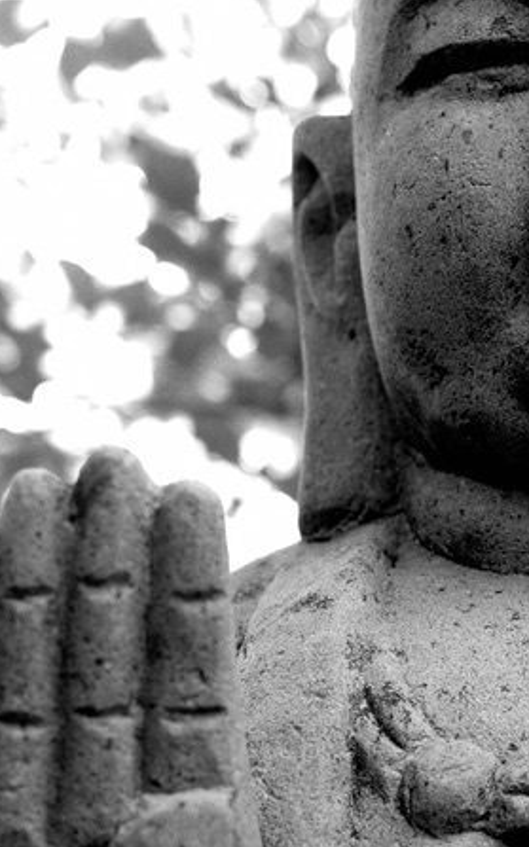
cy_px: 438
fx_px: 2286
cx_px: 461
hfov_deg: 13.1
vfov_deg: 21.0
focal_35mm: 99
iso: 200
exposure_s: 1/80
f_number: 2.8
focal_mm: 26
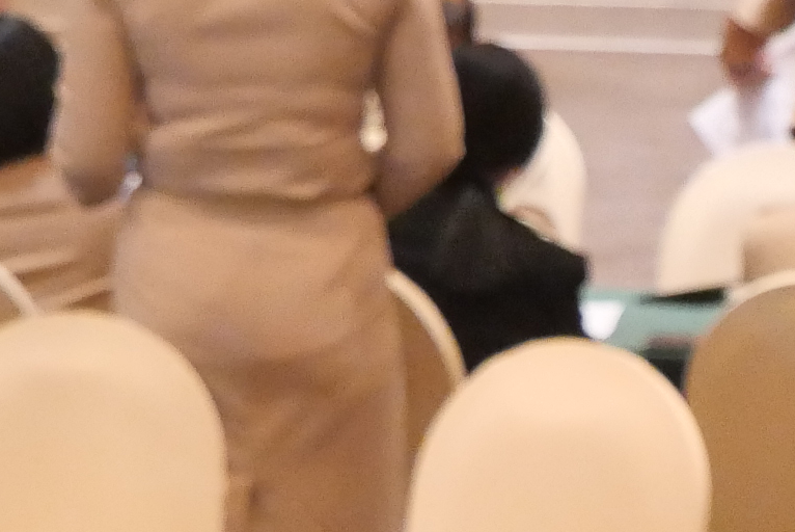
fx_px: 5459
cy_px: 1095
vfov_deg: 5.4
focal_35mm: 247
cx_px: 723
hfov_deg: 8.3
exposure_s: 1/60
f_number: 4.5
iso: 3200
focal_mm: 25
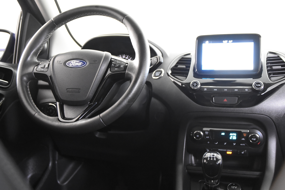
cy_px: 95
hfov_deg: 46.4
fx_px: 332
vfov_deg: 31.9
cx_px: 142
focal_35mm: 42
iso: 6400
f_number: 3.2
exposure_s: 1/50
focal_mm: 28
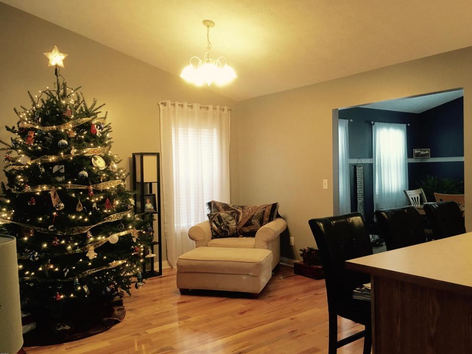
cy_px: 182
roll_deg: +1.5
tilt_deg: -2.8
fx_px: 409
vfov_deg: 46.8
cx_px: 237
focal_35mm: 30
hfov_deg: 60.0
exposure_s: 1/30
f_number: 2.2
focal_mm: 4.15
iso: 100
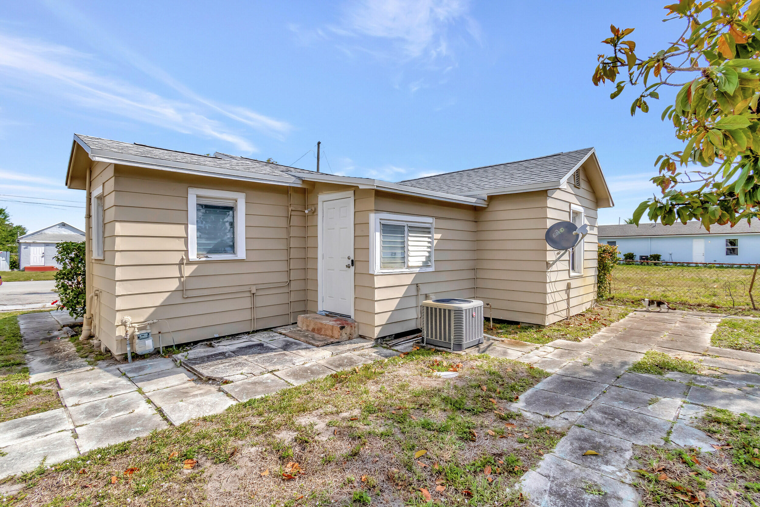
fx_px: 338
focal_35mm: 16
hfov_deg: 96.7
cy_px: 254
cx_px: 380
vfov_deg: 73.8
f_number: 8
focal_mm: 11
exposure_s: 1/2500
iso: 500
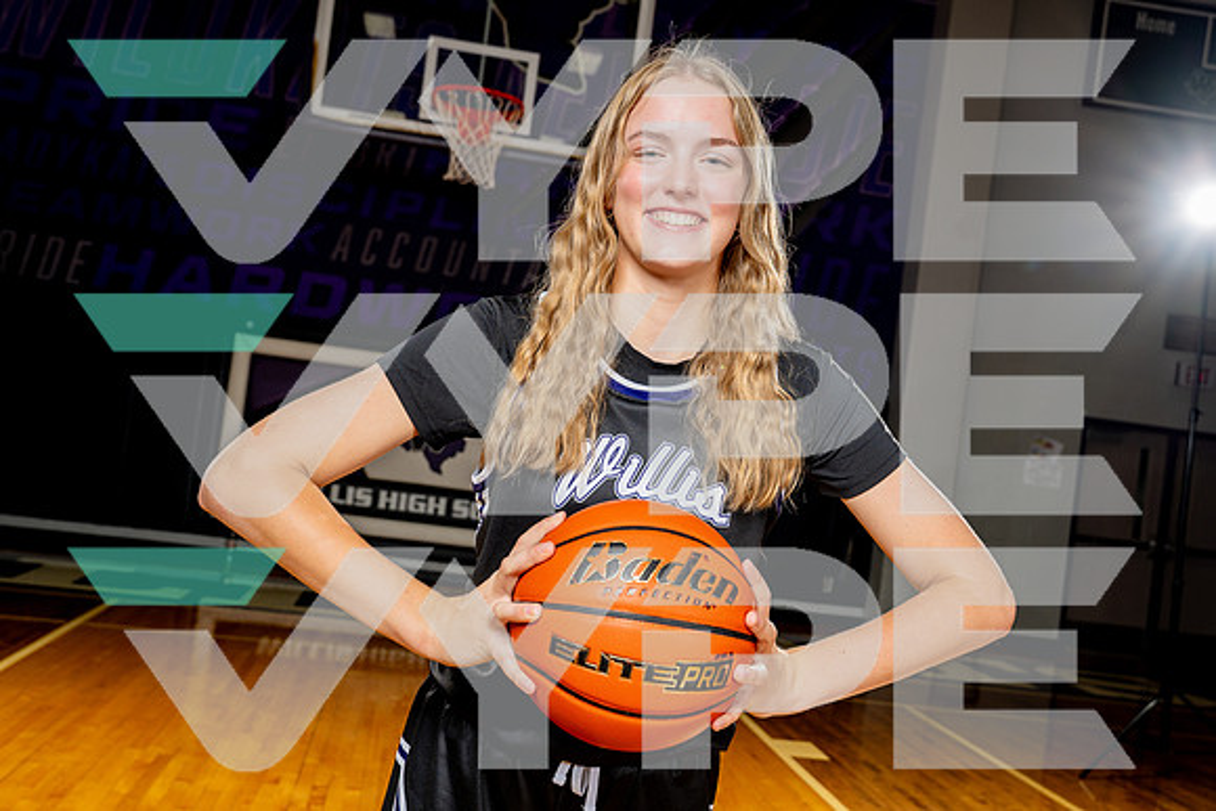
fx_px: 1250
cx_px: 608
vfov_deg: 36.0
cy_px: 406
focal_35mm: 37
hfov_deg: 51.9
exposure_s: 1/250
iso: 320
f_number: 5.6
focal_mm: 37
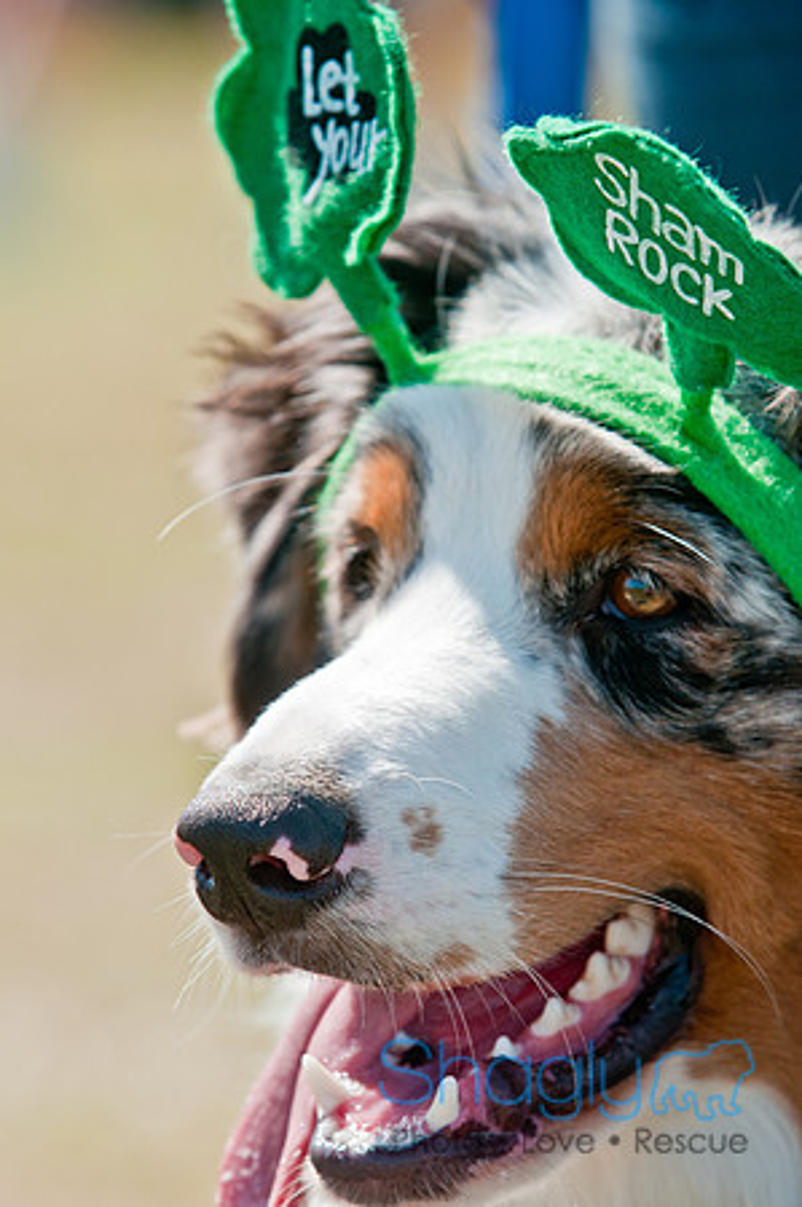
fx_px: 8792
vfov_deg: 7.9
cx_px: 401
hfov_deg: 5.2
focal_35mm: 262
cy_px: 604
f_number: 5.6
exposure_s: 1/800
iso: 200
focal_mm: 175
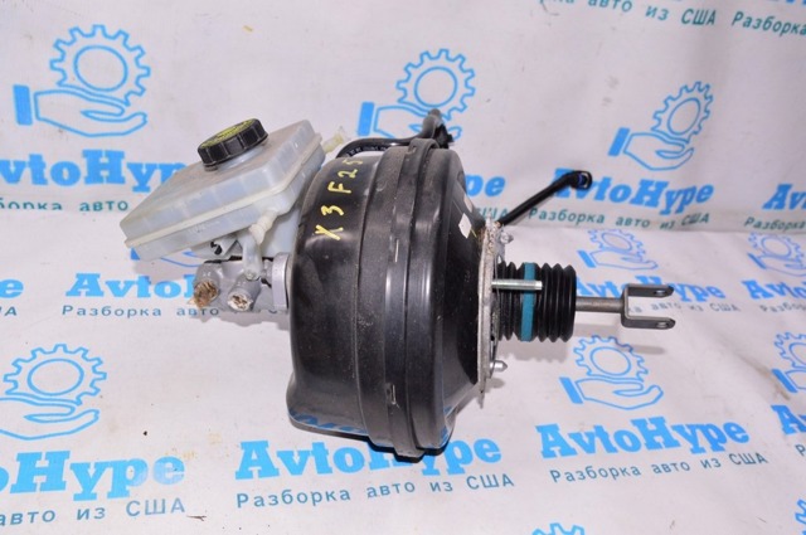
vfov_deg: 38.3
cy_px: 268
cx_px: 403
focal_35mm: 34
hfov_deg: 55.2
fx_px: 771
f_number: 8
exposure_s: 1/200
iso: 1600
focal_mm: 23
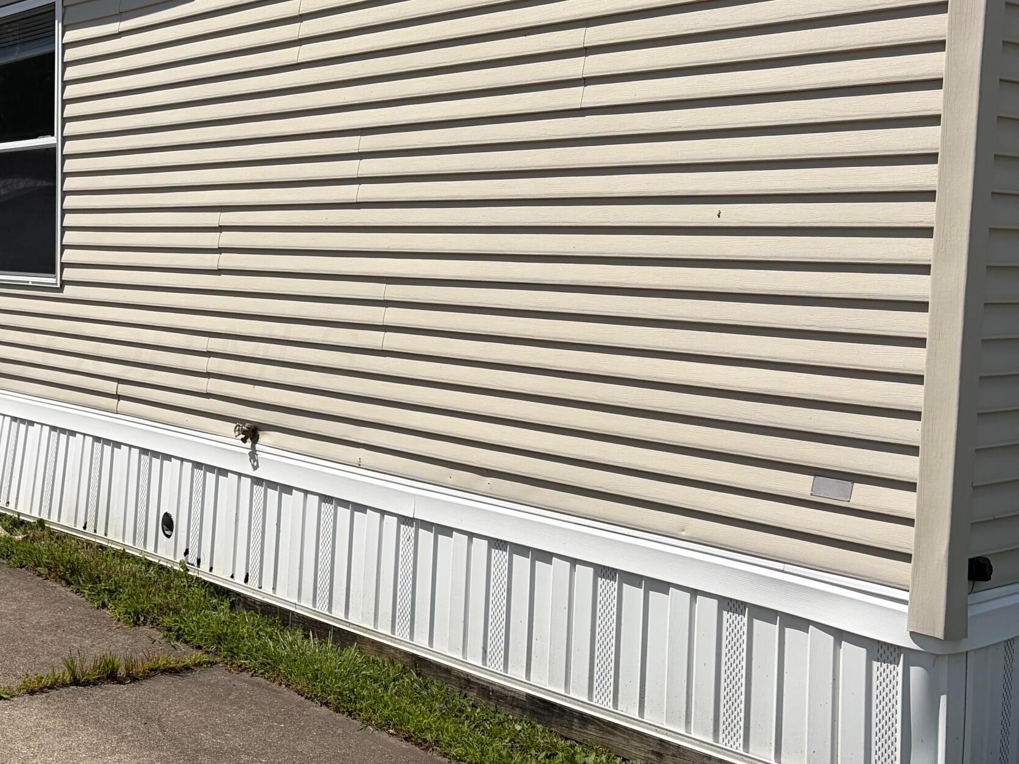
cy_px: 350
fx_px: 1384
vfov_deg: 30.9
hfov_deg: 38.6
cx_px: 173
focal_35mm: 47
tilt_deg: -3.9
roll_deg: -0.6
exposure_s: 1/8850
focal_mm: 5.96
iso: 50
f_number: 1.6
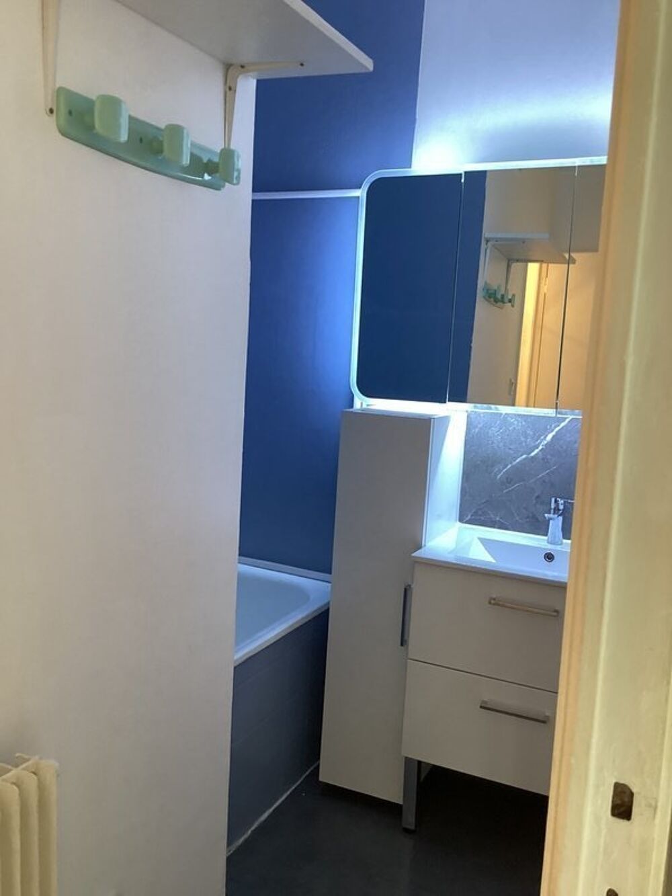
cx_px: 336
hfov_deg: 45.4
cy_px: 448
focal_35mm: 31
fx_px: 802
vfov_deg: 58.3
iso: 160
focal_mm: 3.3
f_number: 2.4
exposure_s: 1/60
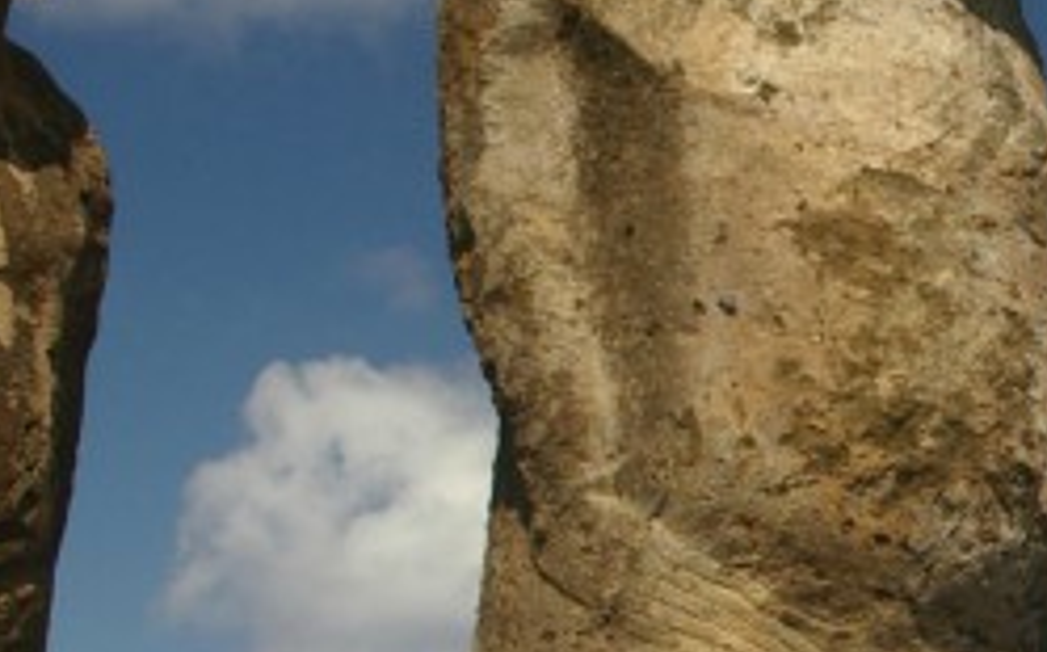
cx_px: 1203
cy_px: 448
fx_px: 3962
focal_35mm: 139
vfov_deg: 9.4
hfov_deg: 14.6
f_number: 6.7
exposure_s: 1/125
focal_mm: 23
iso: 200
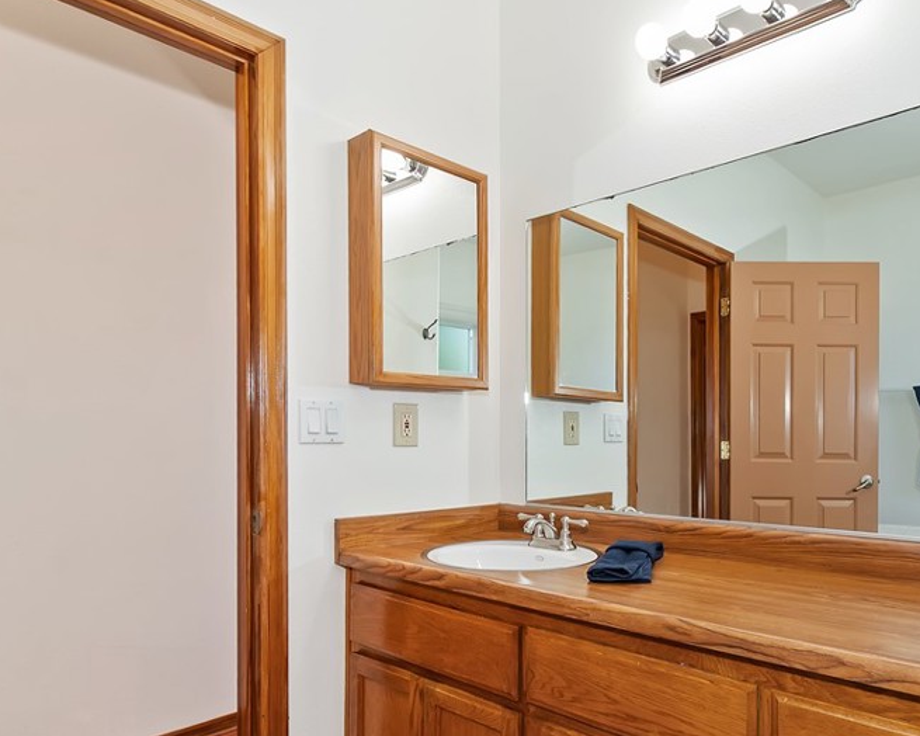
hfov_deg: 71.9
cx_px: 642
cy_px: 453
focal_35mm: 22
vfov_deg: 62.4
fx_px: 599
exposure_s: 1/30
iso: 400
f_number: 8
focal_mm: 10
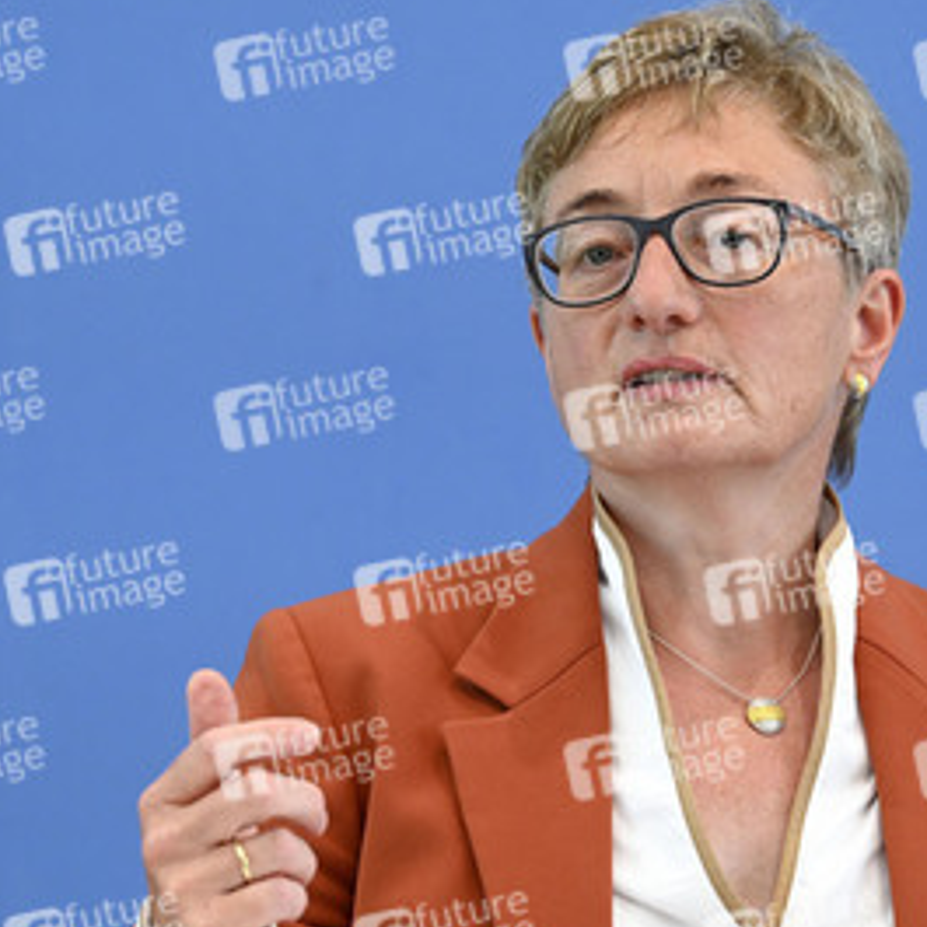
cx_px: 701
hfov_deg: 10.8
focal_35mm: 162
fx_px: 4908
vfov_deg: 10.8
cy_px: 497
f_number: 6.3
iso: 3200
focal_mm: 112
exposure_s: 1/800
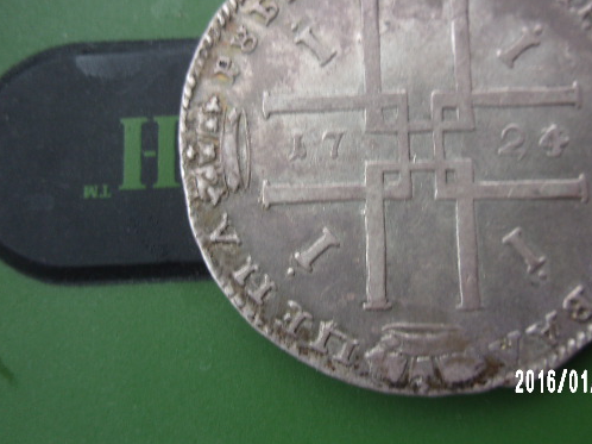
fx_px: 615
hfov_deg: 51.1
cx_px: 351
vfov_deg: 39.3
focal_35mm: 36
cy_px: 160
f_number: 3.9
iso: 80
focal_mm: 5.1
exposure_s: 1/50
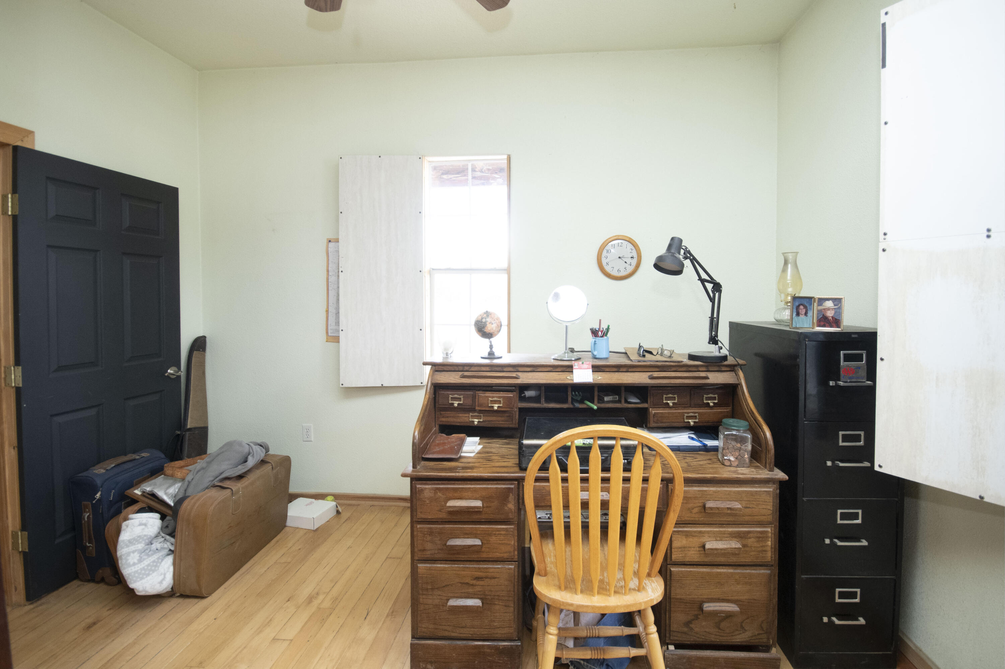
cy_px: 334
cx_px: 502
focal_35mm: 15
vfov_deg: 77.3
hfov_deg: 100.4
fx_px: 419
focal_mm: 10
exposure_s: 1/60
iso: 1250
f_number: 7.1
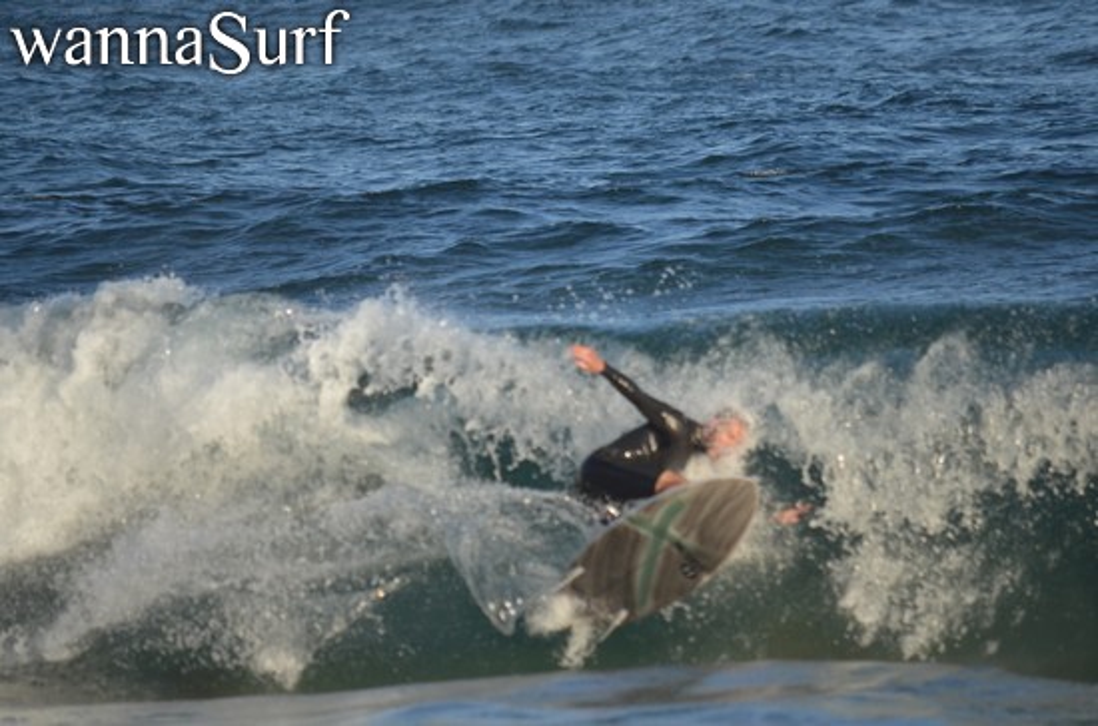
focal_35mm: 450
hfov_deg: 4.6
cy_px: 363
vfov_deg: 3.0
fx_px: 13693
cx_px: 549
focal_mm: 300
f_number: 6.3
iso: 400
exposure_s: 1/1600
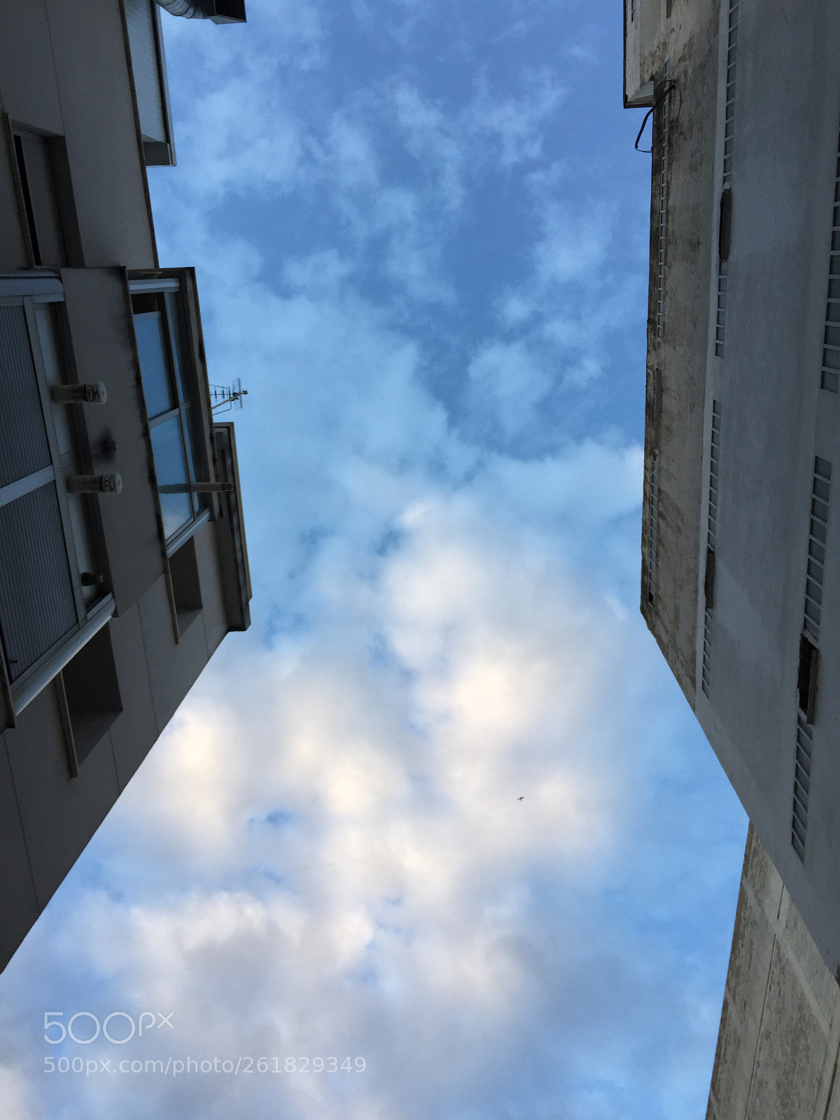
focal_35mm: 29
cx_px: 420
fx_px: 938
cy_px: 560
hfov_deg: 48.2
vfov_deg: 61.7
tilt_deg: +74.0
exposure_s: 1/247
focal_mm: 4.15
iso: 32
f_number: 2.2
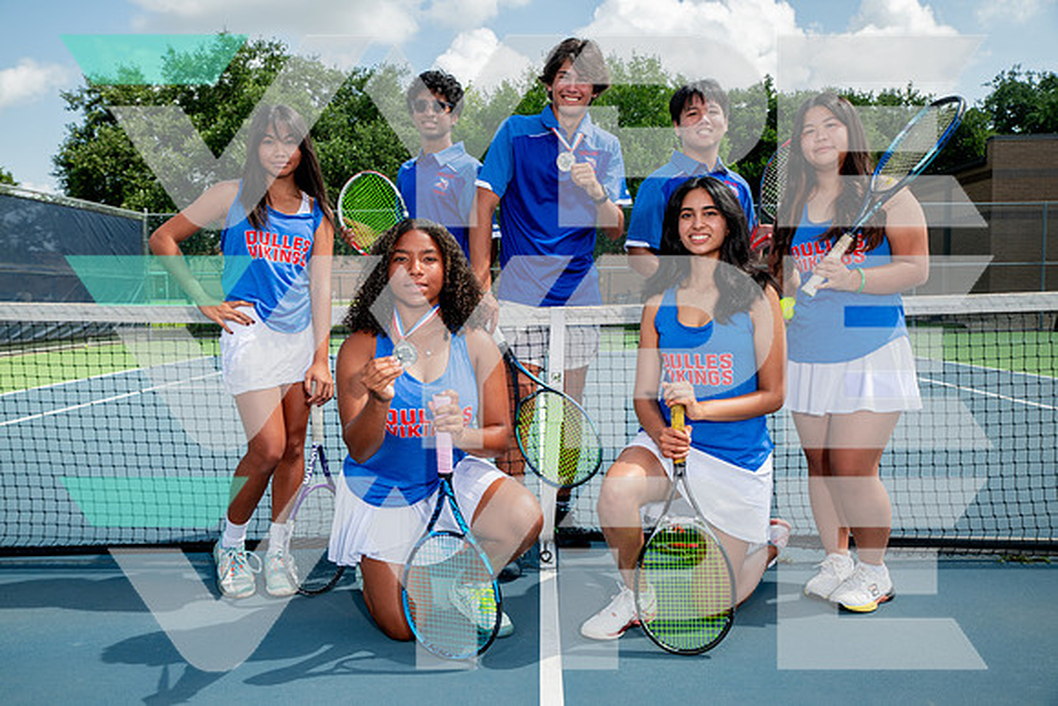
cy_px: 353
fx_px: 941
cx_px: 529
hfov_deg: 58.7
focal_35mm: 32
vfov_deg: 41.1
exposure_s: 1/400
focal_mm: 32
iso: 125
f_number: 7.1
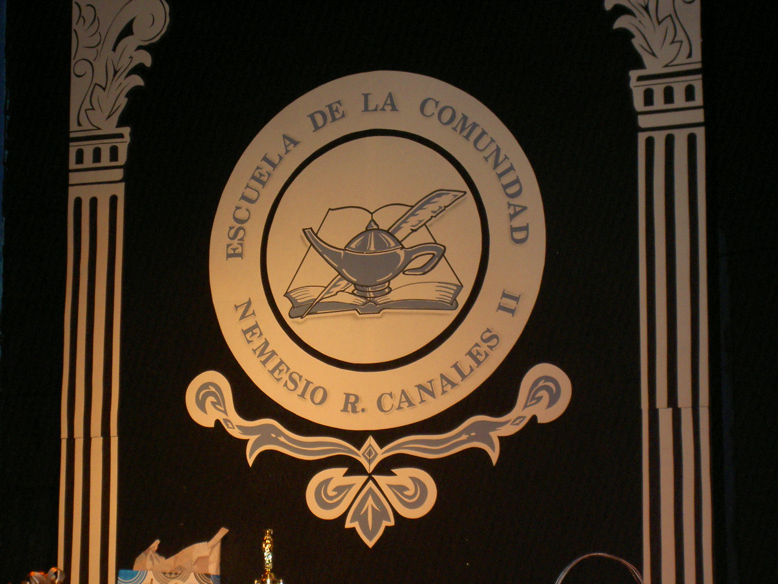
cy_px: 292
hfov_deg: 19.3
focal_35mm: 102
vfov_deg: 14.5
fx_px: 2292
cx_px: 389
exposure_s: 1/100
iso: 200
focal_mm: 16.8
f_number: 4.9
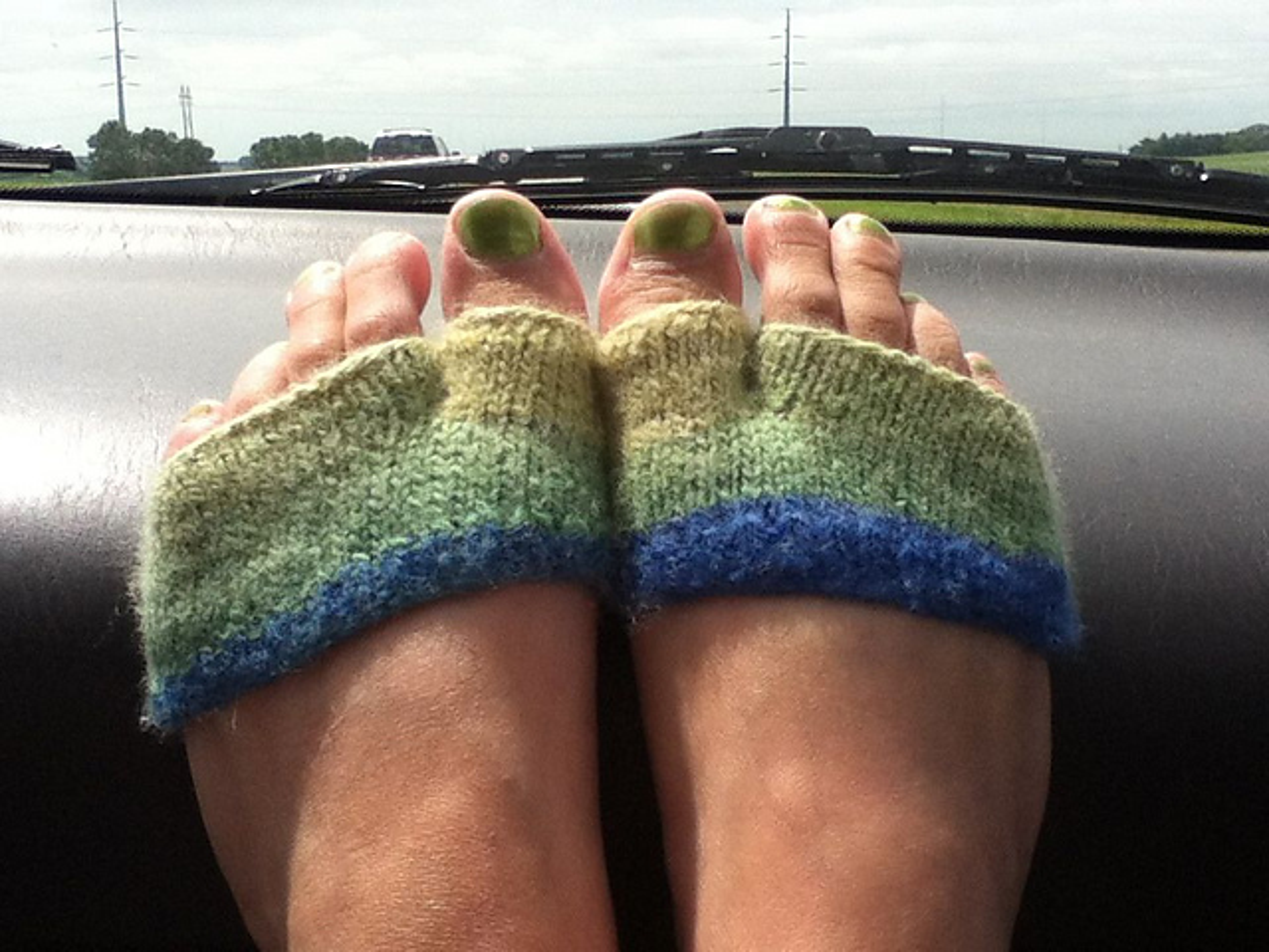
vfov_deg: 44.2
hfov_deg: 56.8
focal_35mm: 32
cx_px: 634
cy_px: 476
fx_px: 1173
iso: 80
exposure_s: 1/1476
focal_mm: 3.85
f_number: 2.4
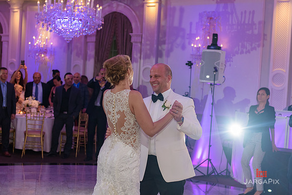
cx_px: 146
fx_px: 503
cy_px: 98
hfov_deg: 32.4
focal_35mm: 62
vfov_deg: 21.9
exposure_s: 1/125
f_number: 3.2
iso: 1600
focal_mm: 62
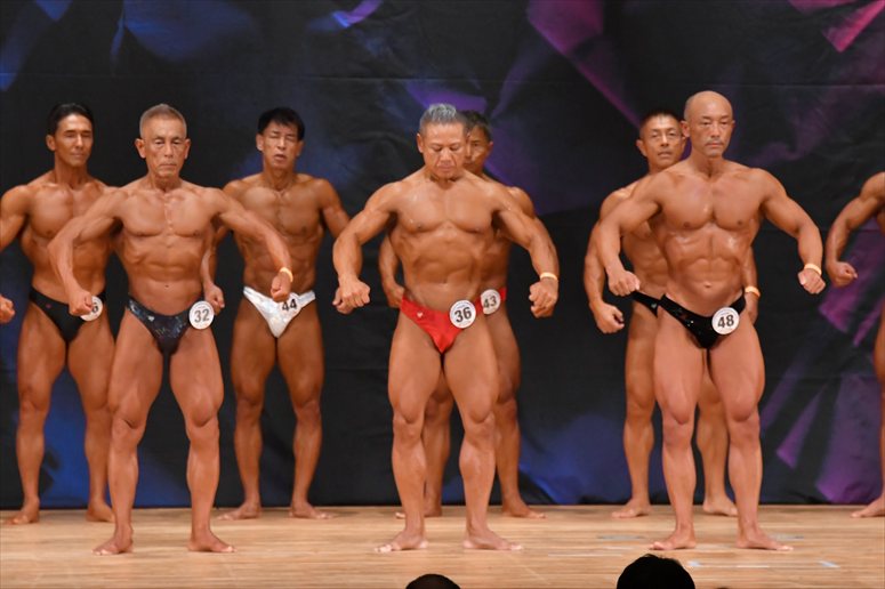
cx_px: 442
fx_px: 6634
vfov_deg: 5.1
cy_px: 294
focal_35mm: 270
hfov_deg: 7.6
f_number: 5.6
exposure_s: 1/400
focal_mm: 180
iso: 5000
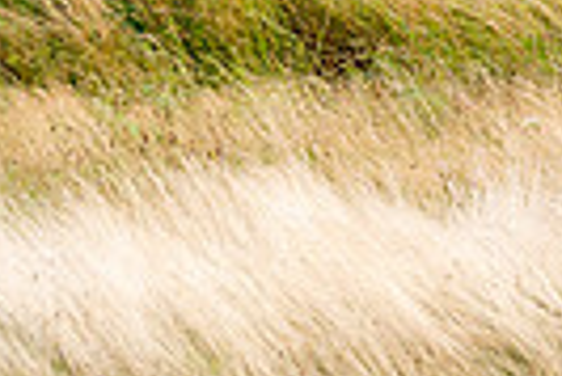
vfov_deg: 4.5
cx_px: 1200
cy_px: -296
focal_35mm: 305
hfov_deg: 6.5
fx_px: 4767
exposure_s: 1/2000
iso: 400
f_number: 5.6
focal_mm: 70
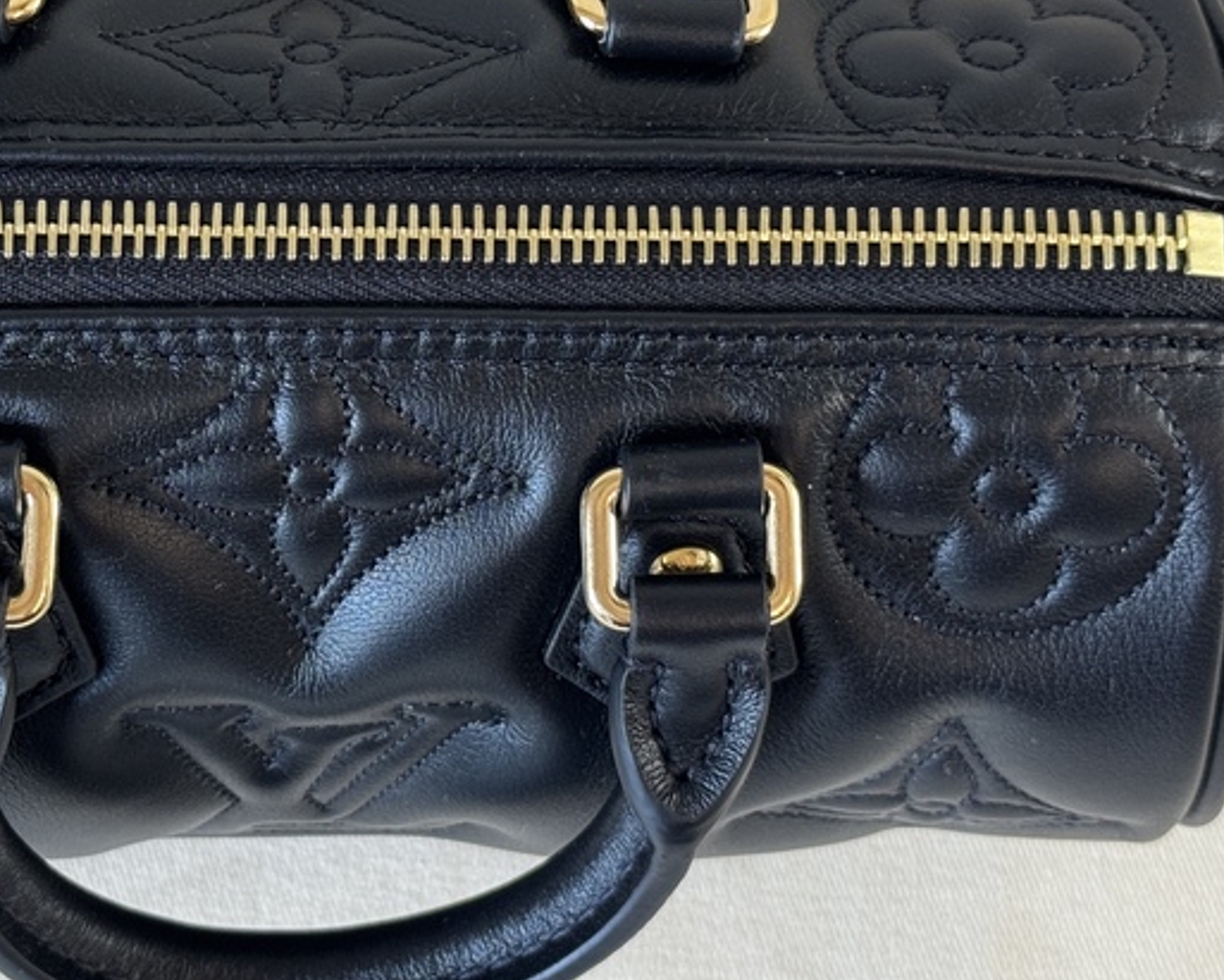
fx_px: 3335
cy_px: 305
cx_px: 332
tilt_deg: -73.4
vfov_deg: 16.7
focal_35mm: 92
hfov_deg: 20.7
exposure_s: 1/50
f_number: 1.78
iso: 80
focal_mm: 6.76
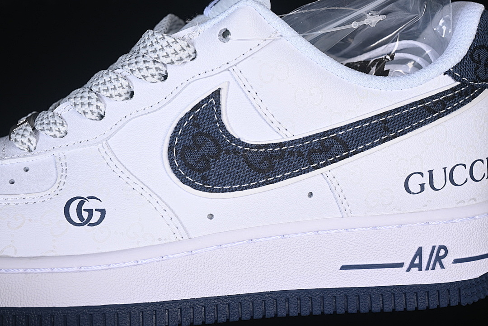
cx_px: 244
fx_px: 1017
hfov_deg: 27.0
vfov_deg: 18.2
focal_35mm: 75
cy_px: 163
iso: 160
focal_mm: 50
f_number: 7.1
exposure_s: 1/100
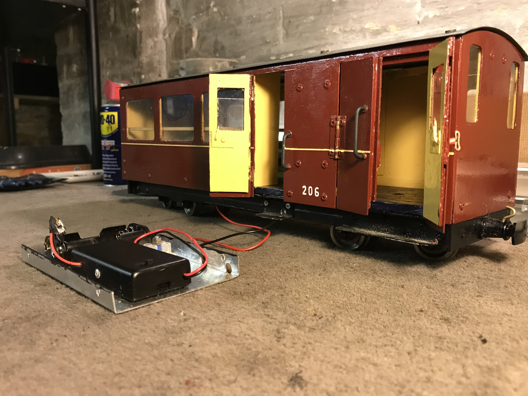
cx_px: 270
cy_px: 195
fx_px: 442
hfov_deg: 61.7
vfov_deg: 48.2
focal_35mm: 29
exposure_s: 1/17
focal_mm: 3.99
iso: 64
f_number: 1.8
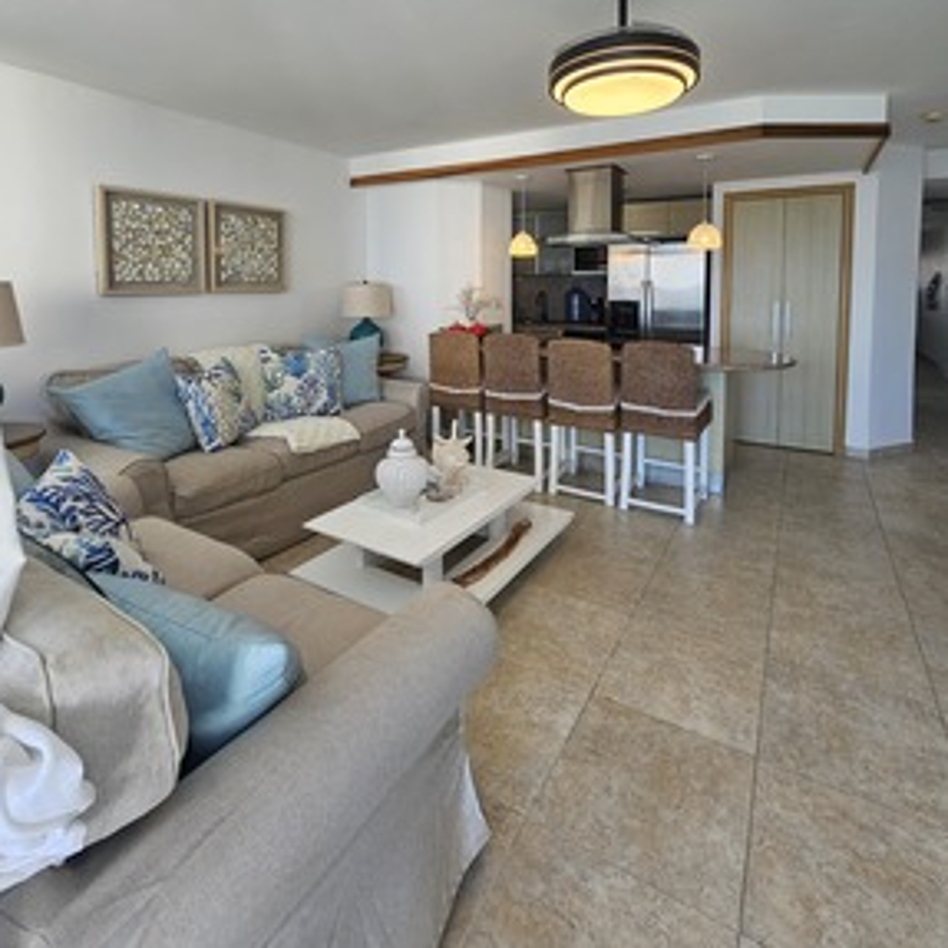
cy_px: 320
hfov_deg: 87.4
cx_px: 479
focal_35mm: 16
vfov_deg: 84.6
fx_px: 496
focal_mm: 2.2
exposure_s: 1/120
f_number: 2.2
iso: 80
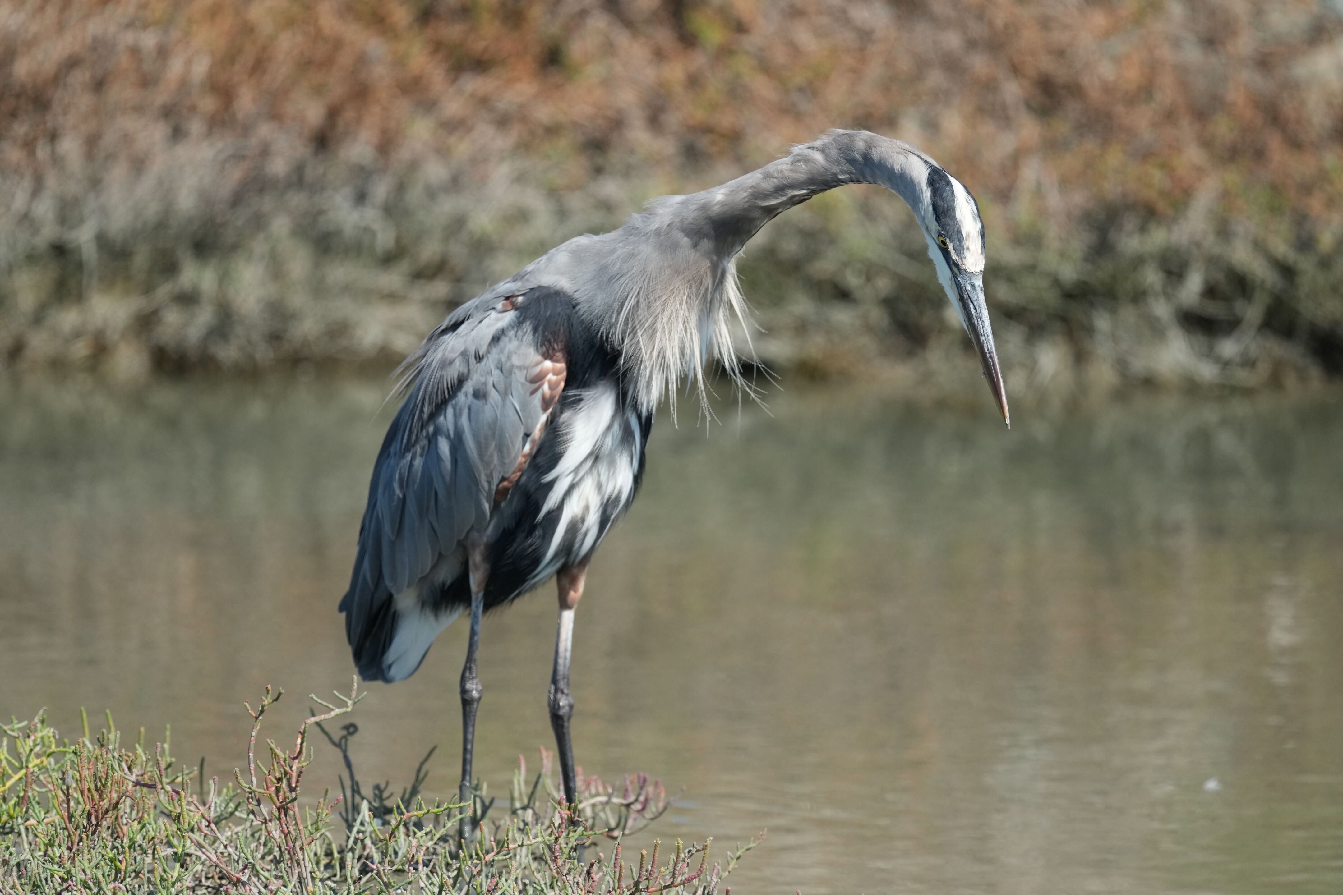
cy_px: 448
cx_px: 672
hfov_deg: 3.7
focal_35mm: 560
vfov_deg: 2.5
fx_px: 20889
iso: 1000
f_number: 6.3
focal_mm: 560
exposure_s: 1/2500
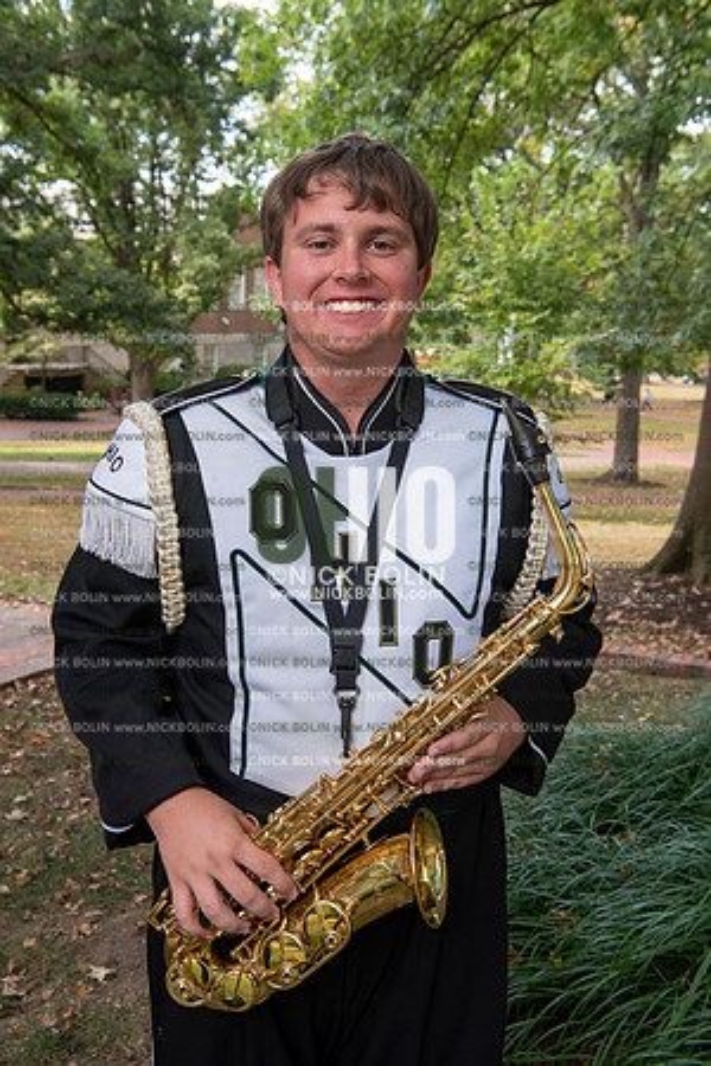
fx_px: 1303
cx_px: 356
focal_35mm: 44
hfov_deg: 30.5
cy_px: 533
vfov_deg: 44.5
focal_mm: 44
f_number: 8
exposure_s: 1/100
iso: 500
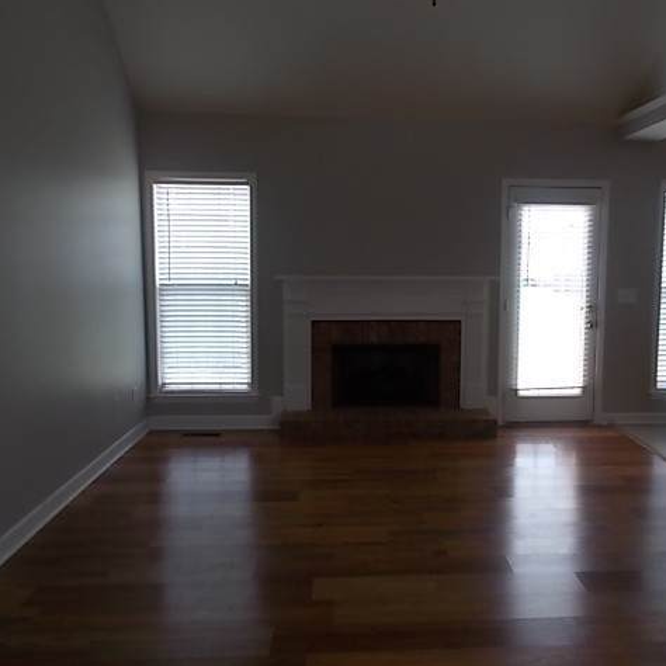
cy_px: 333
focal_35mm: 31
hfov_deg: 52.2
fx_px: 675
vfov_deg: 52.5
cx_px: 393
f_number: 3.2
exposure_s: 1/50
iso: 80
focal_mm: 4.6
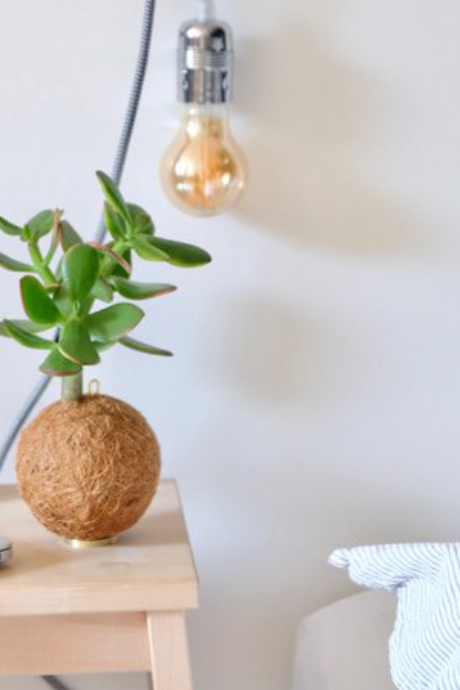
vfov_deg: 15.1
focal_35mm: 135
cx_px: 205
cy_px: 209
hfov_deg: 10.2
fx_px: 2587
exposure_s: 1/160
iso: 3200
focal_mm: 50.5
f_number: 4
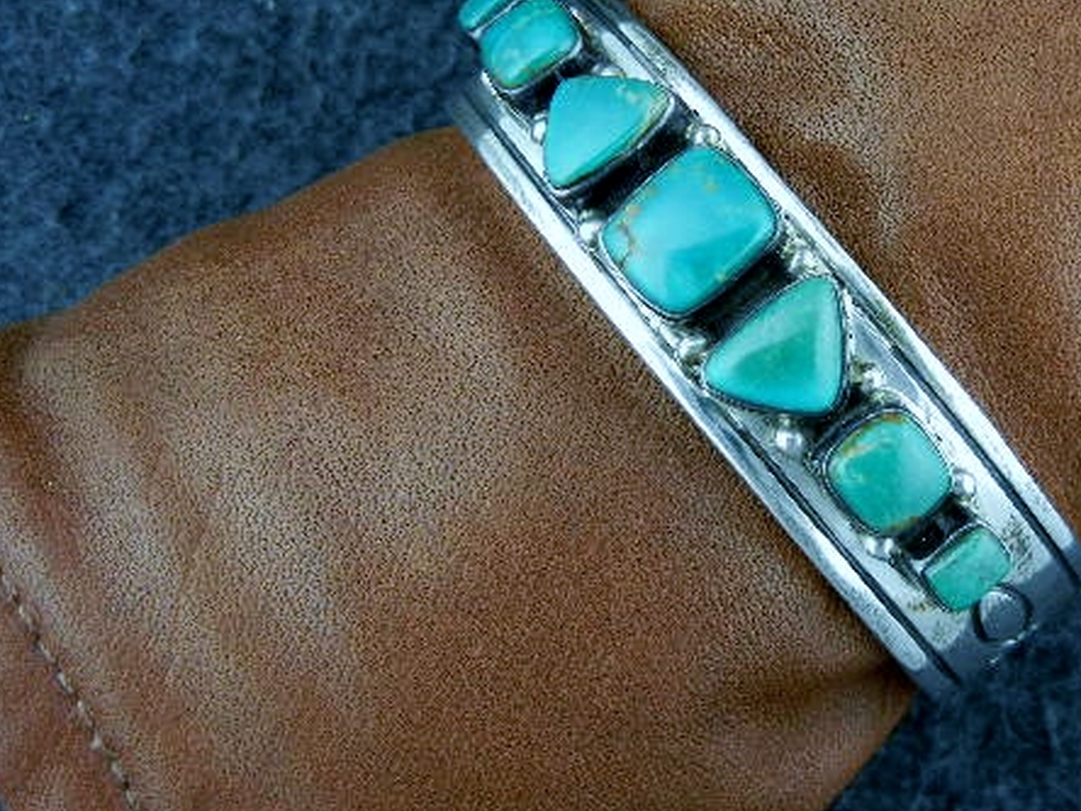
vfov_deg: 19.6
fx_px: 2342
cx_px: 764
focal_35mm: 75
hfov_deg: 25.8
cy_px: 321
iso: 200
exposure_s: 1/3.8
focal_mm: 9.3
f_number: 3.9
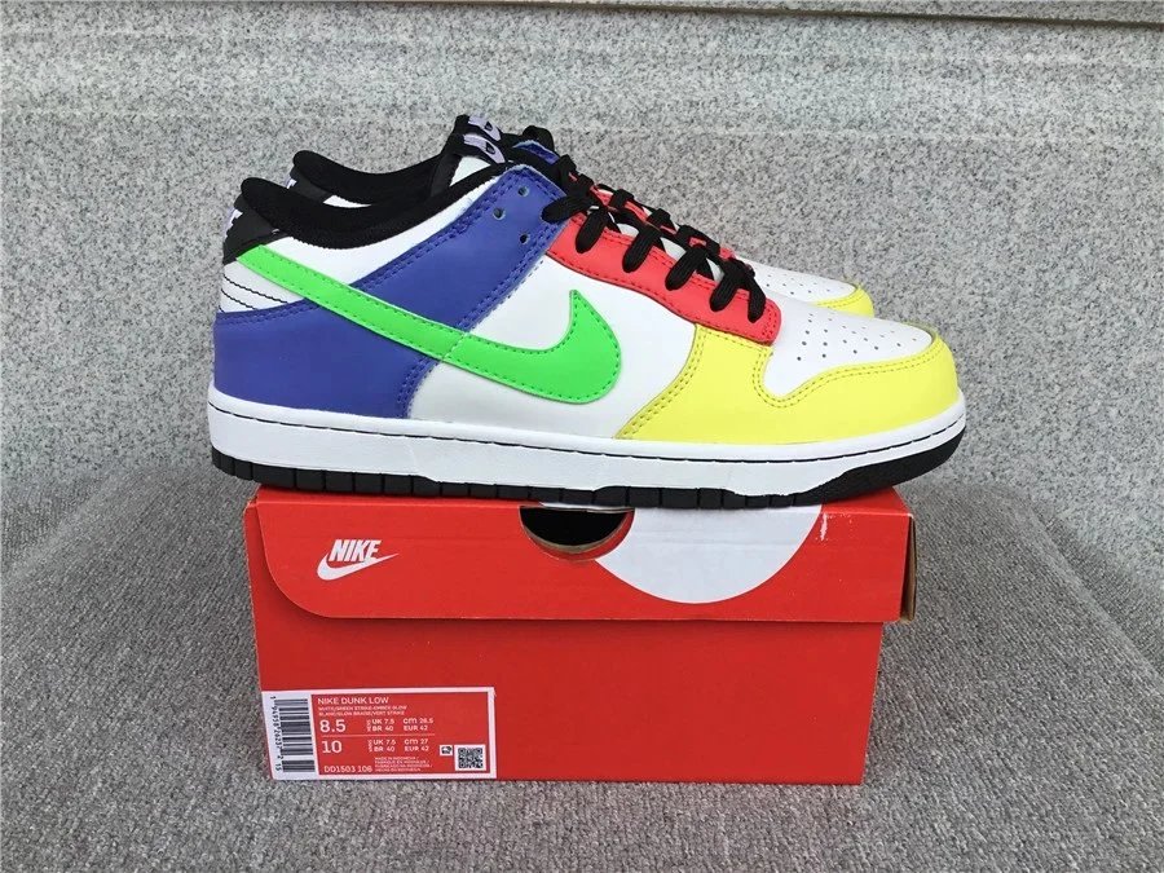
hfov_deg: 58.4
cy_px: 436
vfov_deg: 45.4
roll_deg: -1.2
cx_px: 582
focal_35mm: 31
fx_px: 1042
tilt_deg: -19.9
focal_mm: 3.3
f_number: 2.4
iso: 25
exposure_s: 1/715
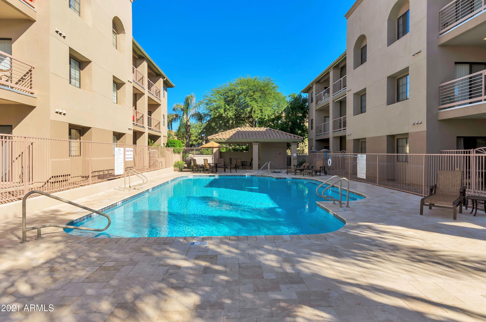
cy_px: 161
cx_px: 243
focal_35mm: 20
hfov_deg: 85.5
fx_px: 263
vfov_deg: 63.0
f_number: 10
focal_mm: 13
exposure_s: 1/400
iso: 320
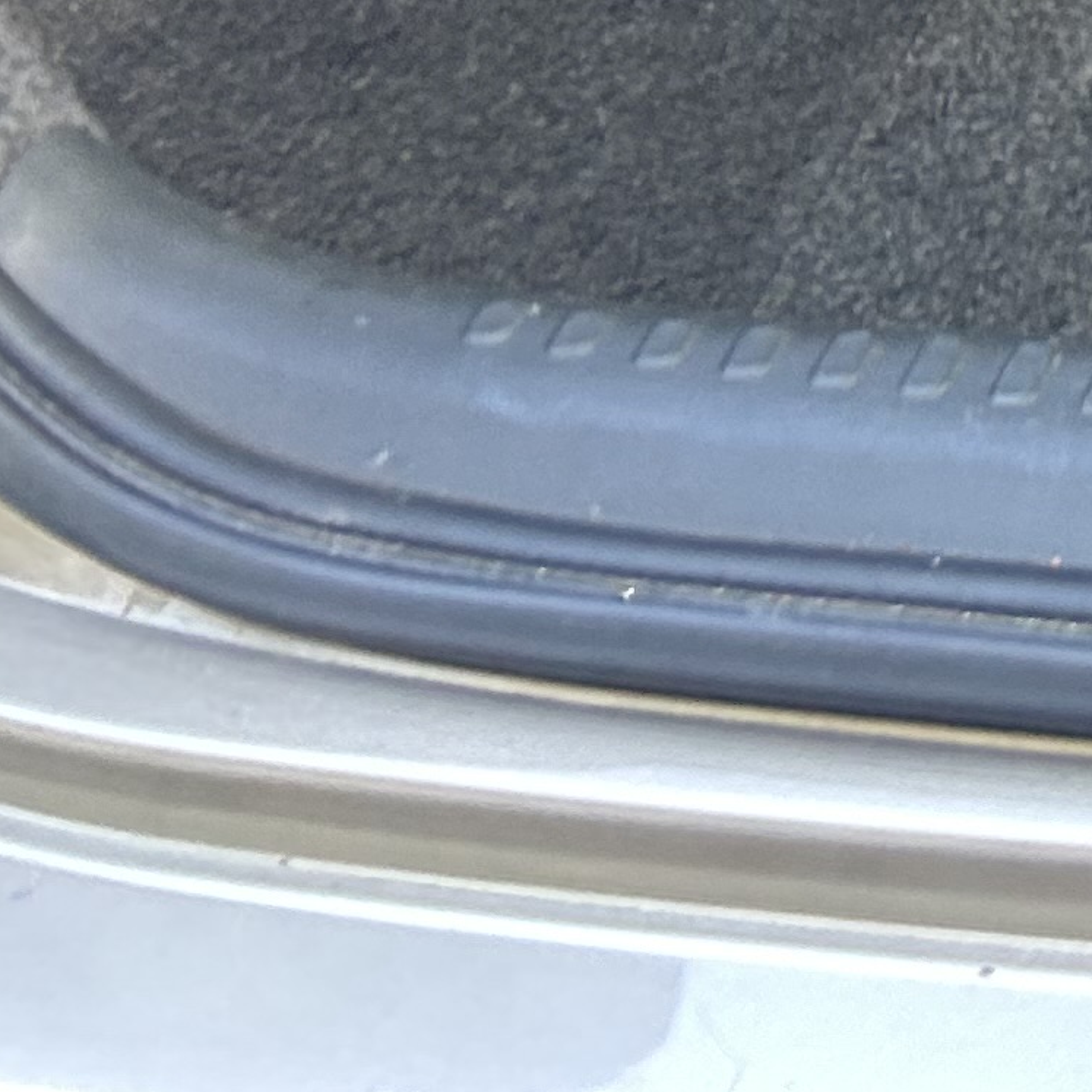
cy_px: -974
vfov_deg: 12.6
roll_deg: +3.1
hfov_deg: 11.7
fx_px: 4426
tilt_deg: -31.2
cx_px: 2570
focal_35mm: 124
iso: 125
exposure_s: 1/66
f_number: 1.5
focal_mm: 5.7
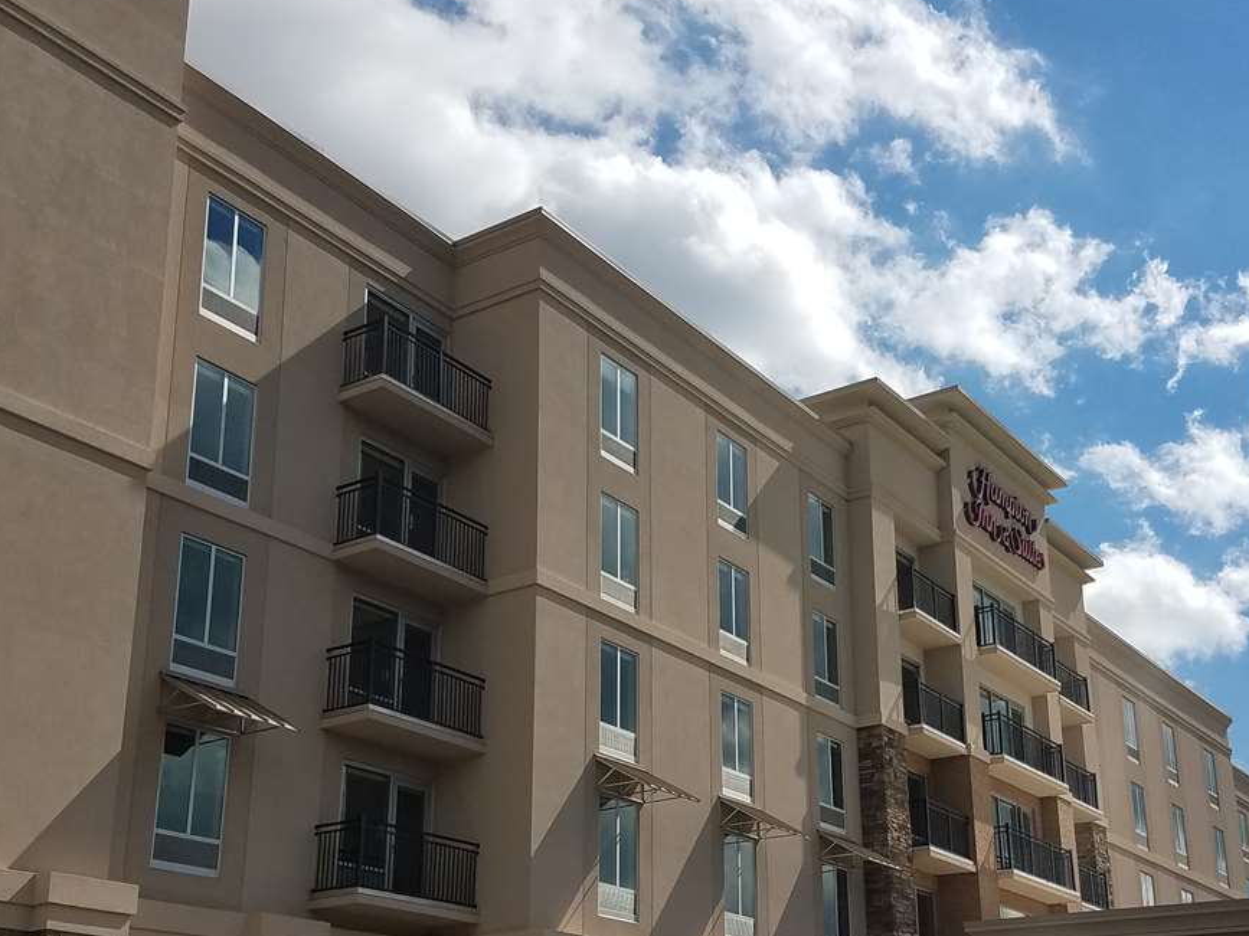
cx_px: 706
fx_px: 1623
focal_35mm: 45
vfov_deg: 31.9
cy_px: 627
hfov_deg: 42.0
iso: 40
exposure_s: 1/4976
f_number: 1.7
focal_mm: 4.2
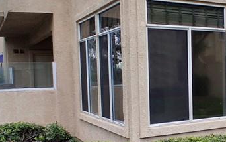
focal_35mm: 54
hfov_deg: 36.2
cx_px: 183
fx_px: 333
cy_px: 95
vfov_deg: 23.9
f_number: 2.2
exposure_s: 1/180
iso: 50
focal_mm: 1.4
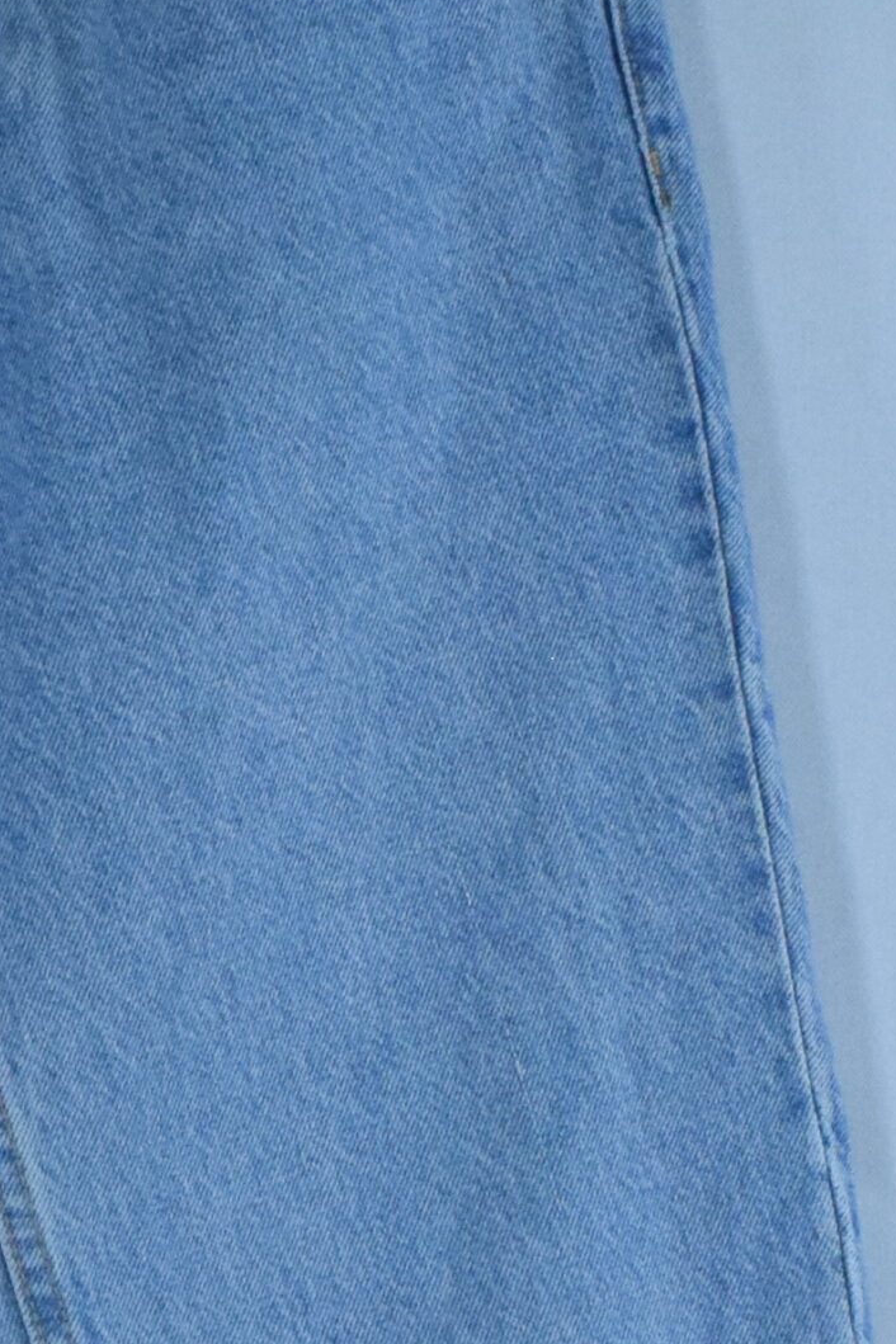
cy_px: 1145
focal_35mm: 176
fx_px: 6566
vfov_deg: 11.6
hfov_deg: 7.7
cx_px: -223
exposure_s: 1/250
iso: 3200
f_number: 14
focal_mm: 31
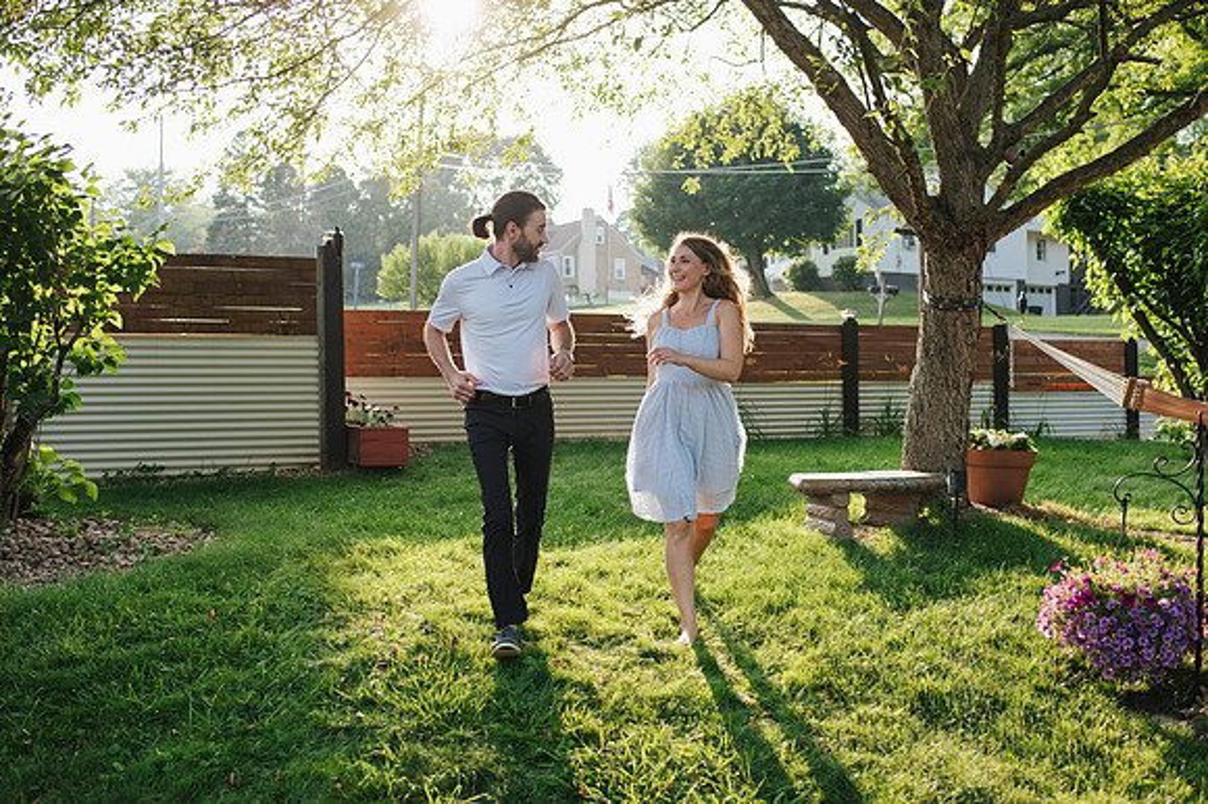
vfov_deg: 34.5
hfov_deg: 50.0
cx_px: 608
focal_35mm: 39
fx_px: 1295
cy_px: 386
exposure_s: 1/250
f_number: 2.8
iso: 100
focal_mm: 35
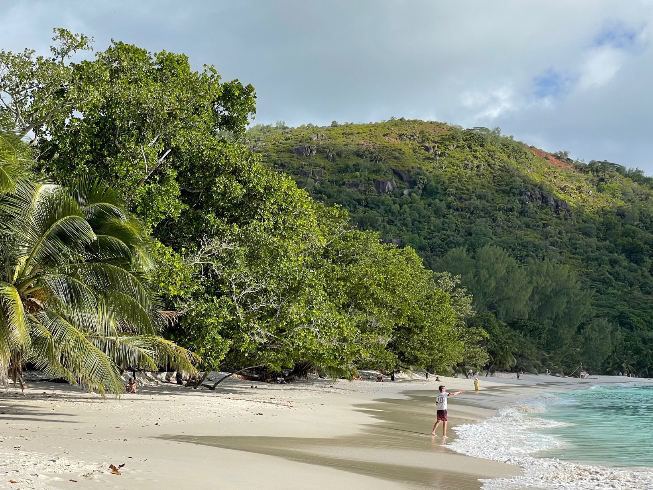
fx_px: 1207
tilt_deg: +5.6
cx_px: 303
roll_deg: +0.0
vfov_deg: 22.9
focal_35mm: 64
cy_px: 273
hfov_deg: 30.3
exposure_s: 1/2179
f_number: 2
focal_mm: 6
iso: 25
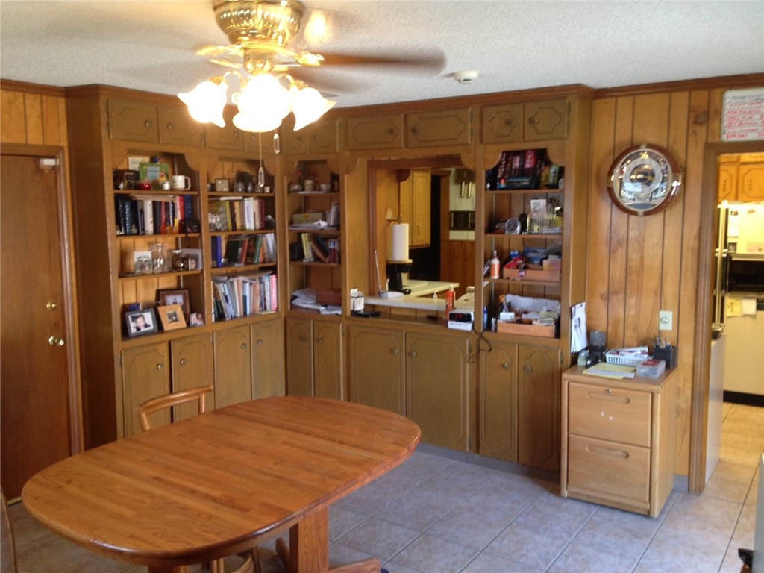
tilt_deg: -8.1
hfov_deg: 55.4
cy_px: 286
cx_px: 382
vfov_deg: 42.9
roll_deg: +0.4
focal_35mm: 33
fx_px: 728
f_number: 2.4
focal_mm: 4.12
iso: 100
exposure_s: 1/20
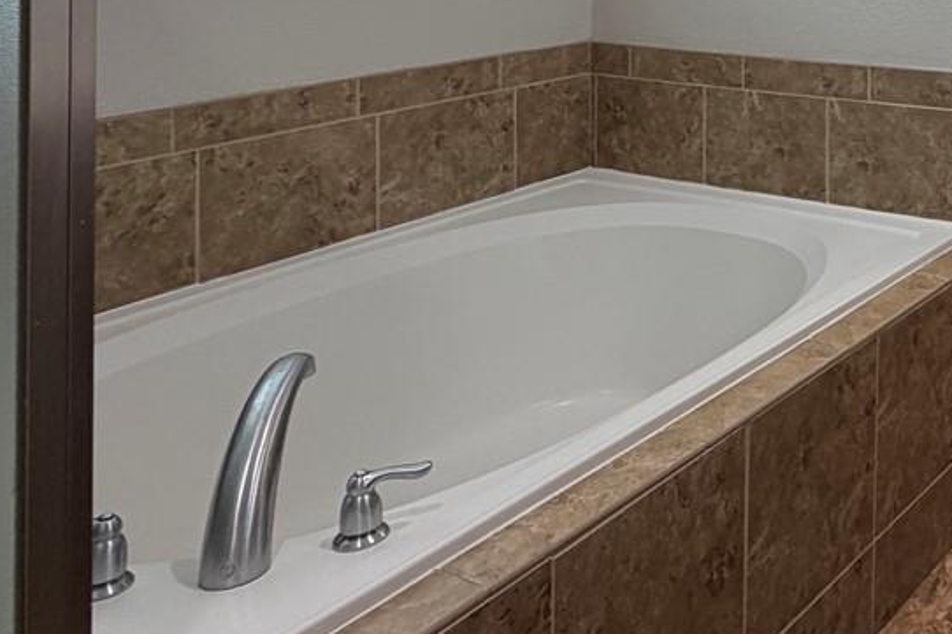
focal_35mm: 43
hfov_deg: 39.1
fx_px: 1137
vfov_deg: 27.5
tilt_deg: +1.4
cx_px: 992
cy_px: -119
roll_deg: +0.3
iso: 125
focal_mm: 2.22
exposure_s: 1/120
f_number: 2.2
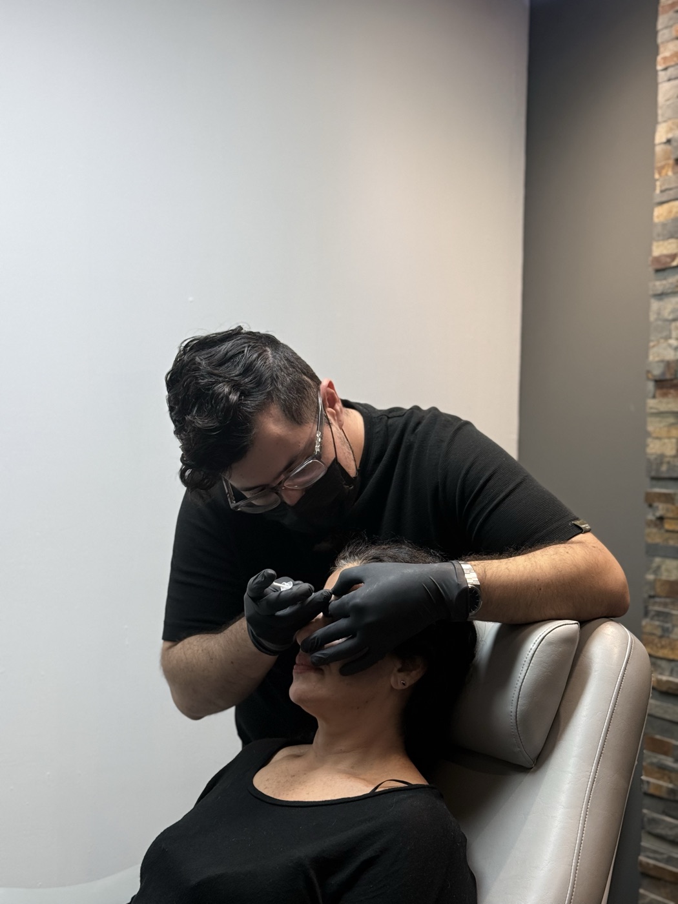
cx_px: 339
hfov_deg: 30.3
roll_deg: -0.6
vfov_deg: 39.7
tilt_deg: -0.8
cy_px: 452
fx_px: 1254
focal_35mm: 48
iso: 320
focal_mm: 6.76
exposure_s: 1/120
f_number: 1.78
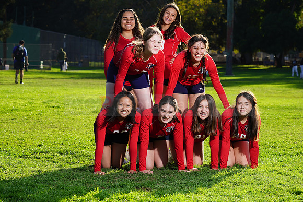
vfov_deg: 11.2
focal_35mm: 123
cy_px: 101
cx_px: 152
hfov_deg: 16.6
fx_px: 1035
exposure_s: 1/250
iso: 100
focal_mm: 123
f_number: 8
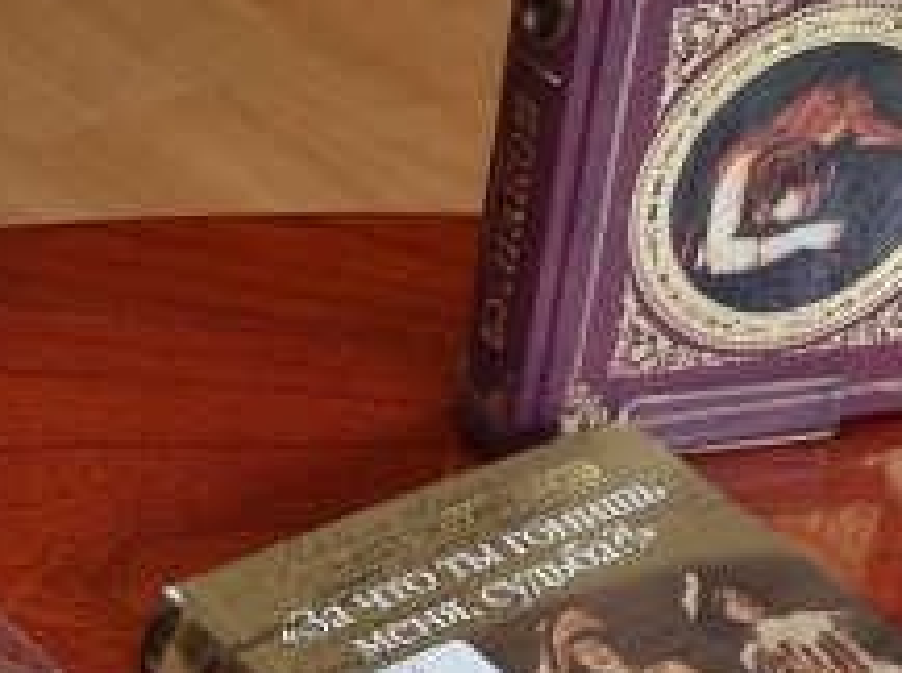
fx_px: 3148
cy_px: 972
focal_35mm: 121
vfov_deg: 11.7
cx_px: 208
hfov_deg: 16.2
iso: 125
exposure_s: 1/100
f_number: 1.8
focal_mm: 5.4
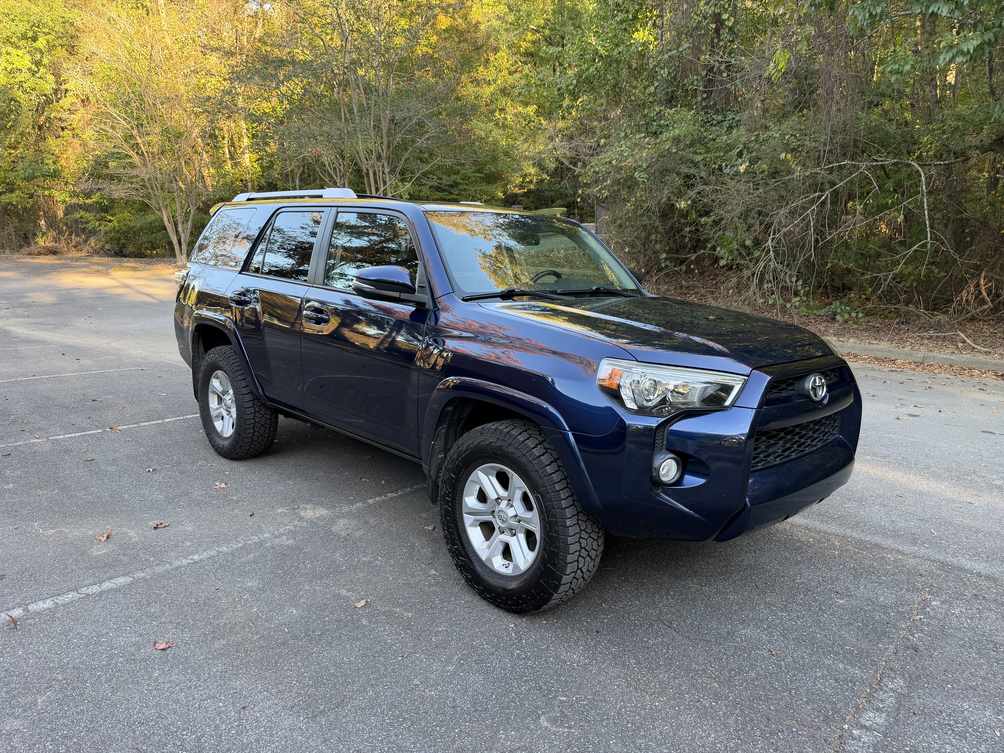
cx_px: 502
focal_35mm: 24
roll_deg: +1.0
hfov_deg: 71.6
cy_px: 376
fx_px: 696
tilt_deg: -11.9
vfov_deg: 56.8
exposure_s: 1/133
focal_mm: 6.76
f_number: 1.78
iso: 100
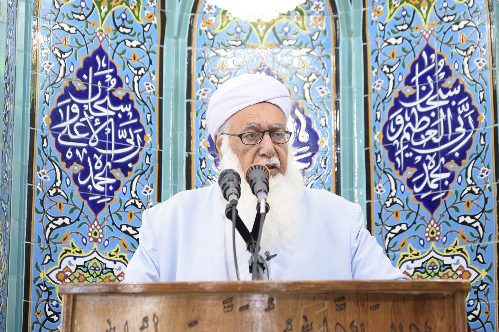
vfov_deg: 13.0
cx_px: 250
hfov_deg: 19.5
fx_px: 1455
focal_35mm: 105
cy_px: 166
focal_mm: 70
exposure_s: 1/20
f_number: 5.3
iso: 800
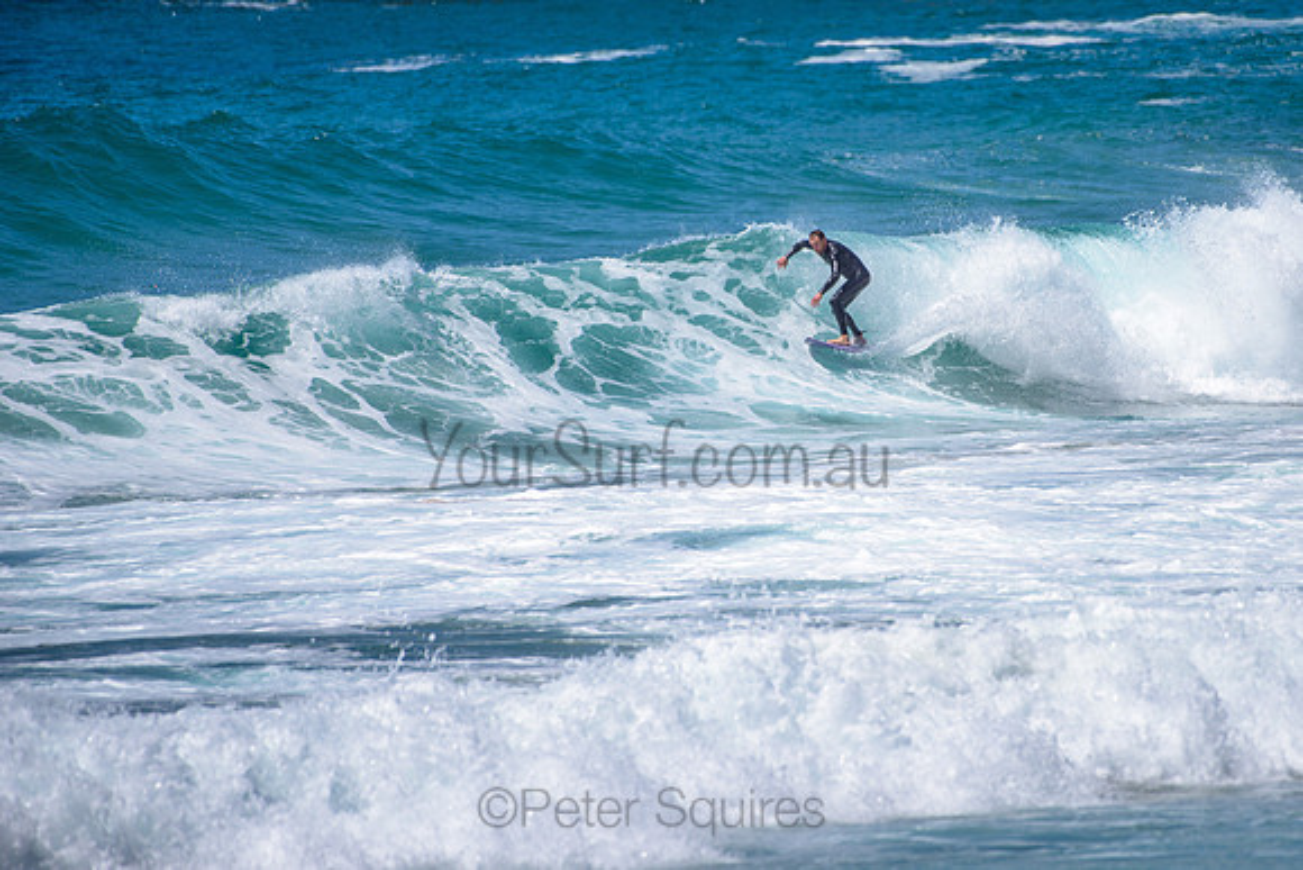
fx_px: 22185
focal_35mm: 613
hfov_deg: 3.4
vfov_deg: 2.2
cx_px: 798
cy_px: 347
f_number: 5.6
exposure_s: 1/2000
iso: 90
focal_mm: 500
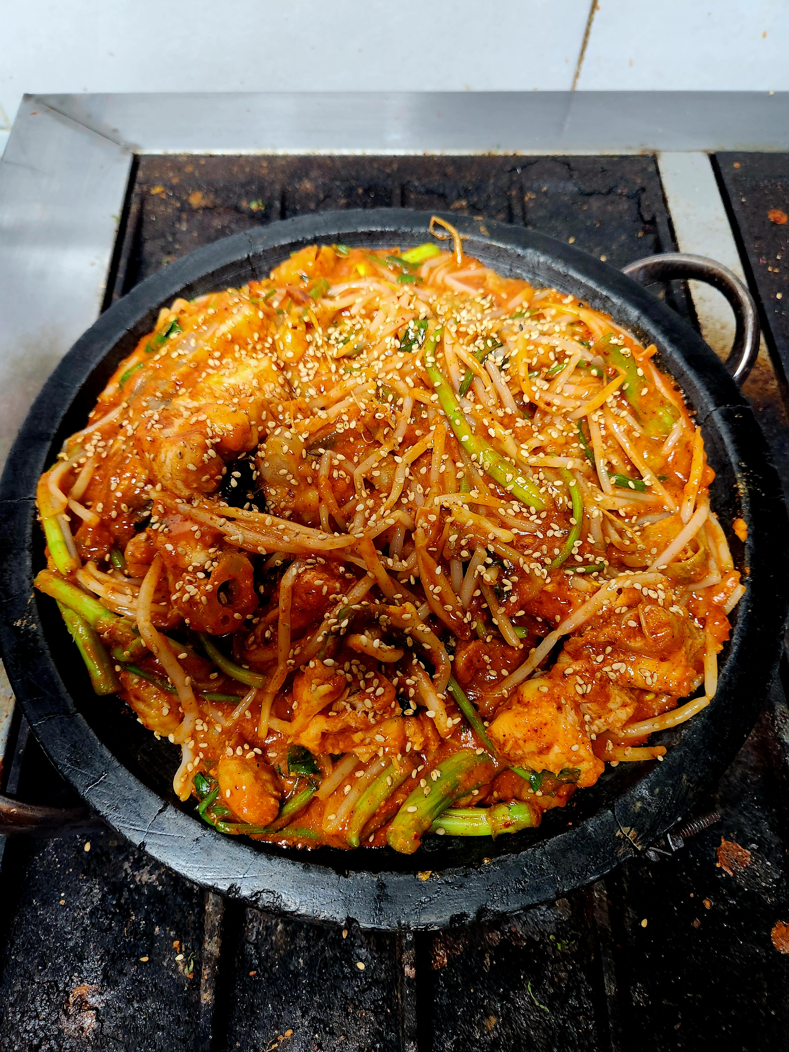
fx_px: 699
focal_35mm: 23
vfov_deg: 73.9
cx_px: 394
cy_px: 526
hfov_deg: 58.9
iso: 400
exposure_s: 1/120
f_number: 1.8
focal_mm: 5.4
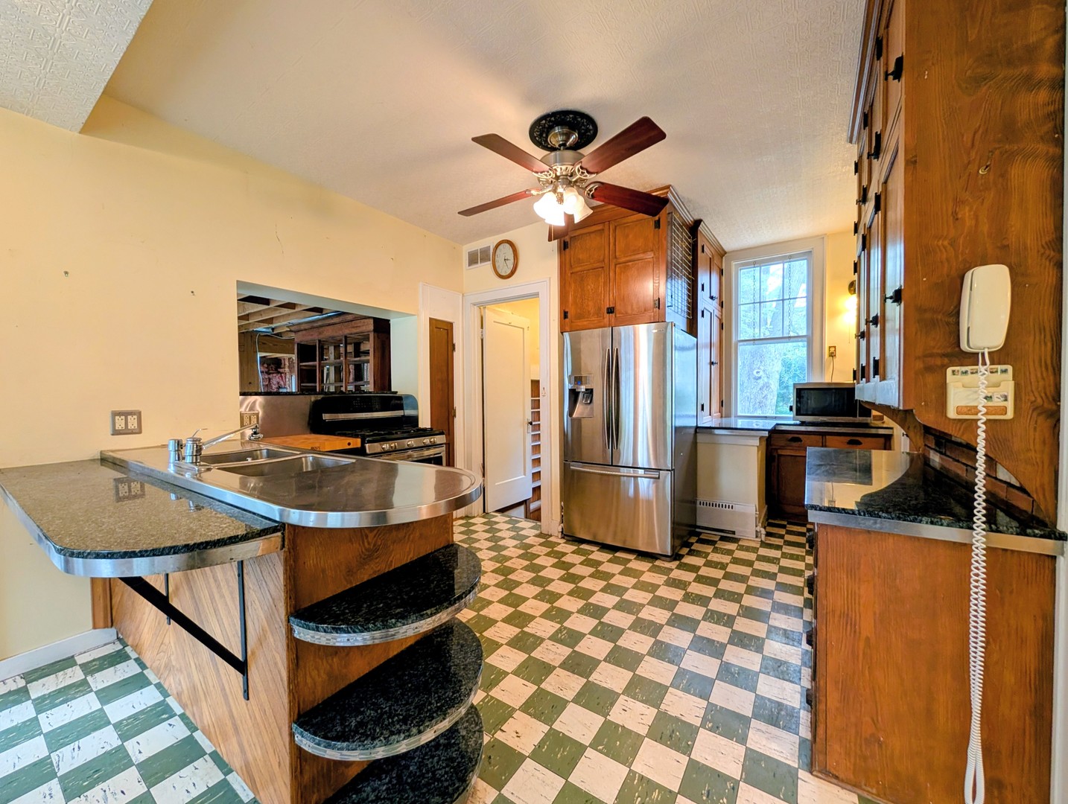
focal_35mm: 12
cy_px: 402
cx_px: 534
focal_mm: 2.02
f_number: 1.7
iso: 75
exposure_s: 1/60
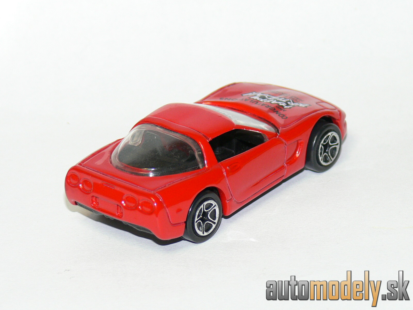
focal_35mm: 180
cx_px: 206
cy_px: 155
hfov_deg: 11.0
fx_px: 2148
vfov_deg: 8.2
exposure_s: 1/30
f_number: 3.6
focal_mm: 23.9
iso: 100
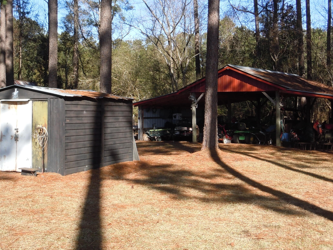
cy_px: 81
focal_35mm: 48
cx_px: 160
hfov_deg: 39.7
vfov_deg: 30.0
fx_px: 462
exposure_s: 1/320
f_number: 4
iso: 100
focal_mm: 5.9
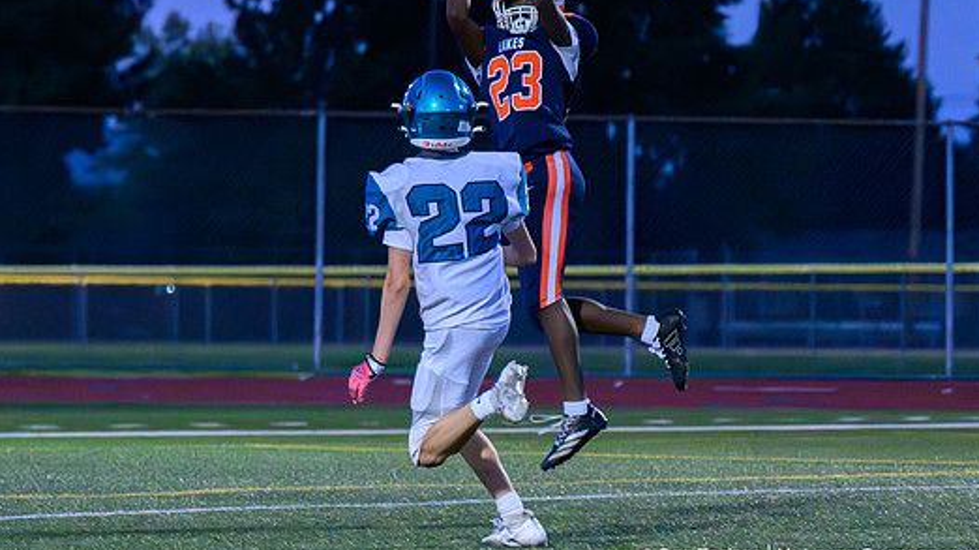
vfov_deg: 3.9
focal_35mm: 313
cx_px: 406
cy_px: 342
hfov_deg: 6.9
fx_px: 8121
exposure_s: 1/1000
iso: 16000
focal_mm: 130
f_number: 4
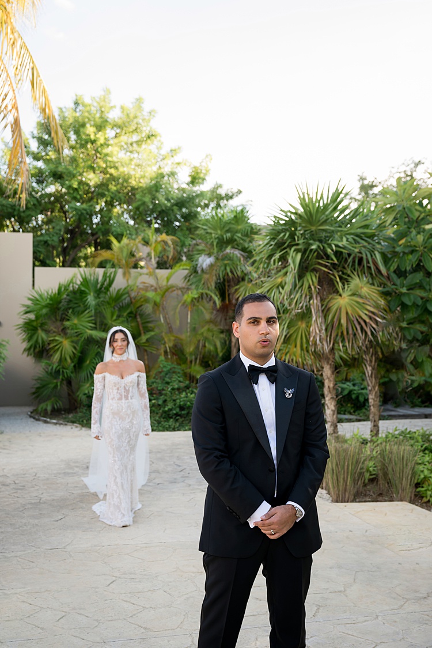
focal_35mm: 43
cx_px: 216
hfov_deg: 31.2
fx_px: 774
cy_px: 324
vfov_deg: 45.4
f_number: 4.5
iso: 32
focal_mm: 43
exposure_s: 1/60
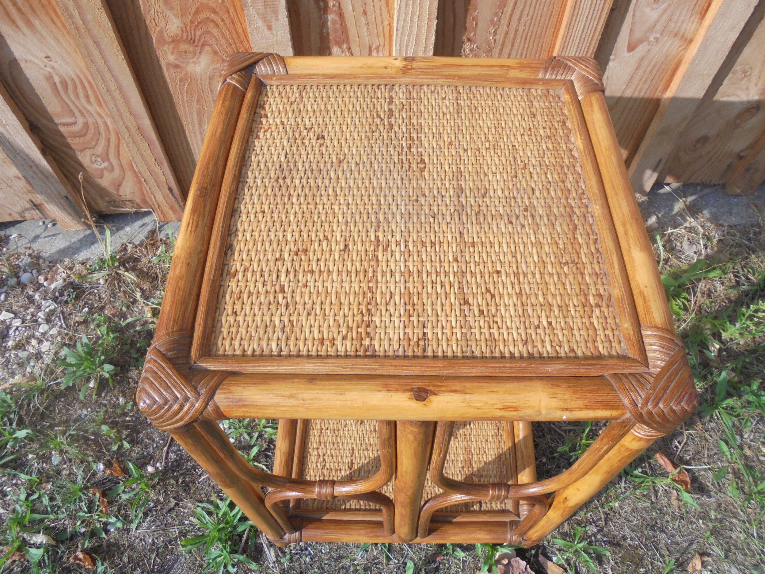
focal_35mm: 27
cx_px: 391
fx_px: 597
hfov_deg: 65.3
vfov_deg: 51.3
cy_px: 277
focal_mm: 4.6
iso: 100
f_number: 3.5
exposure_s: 1/800
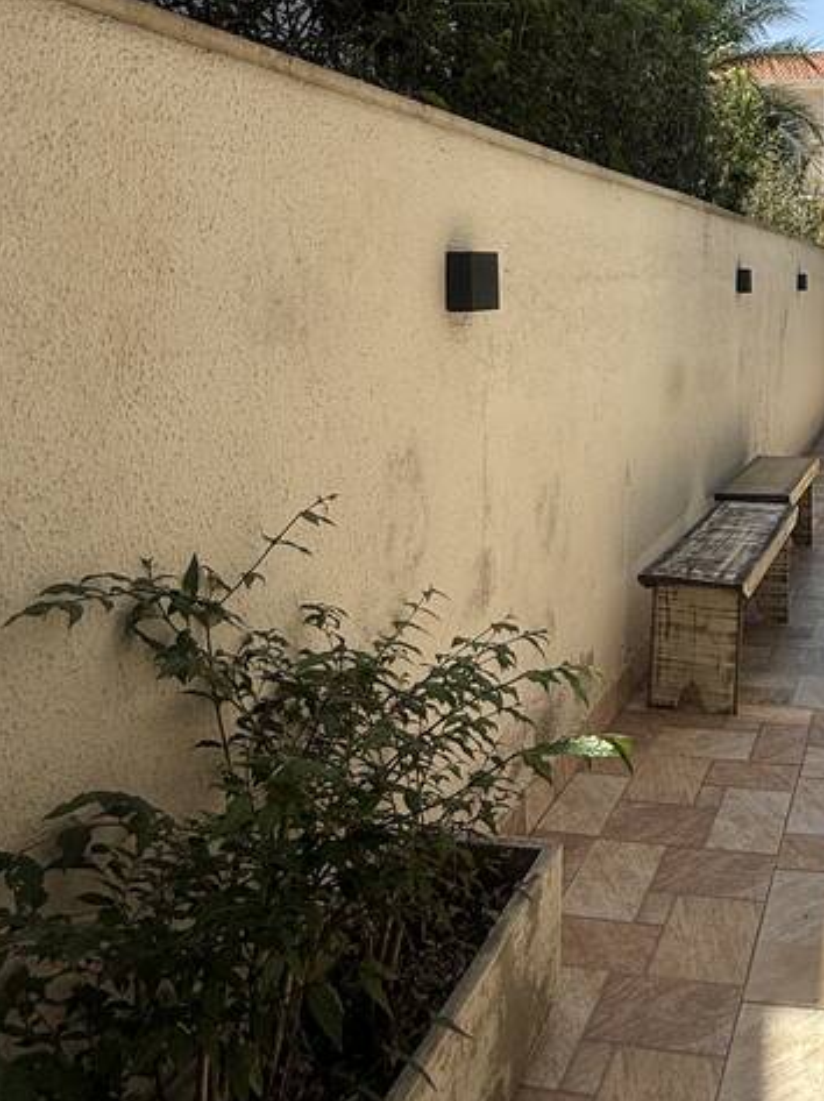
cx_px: 782
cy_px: 319
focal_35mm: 32
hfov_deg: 39.9
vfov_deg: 55.0
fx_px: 1017
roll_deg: -1.4
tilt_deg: -0.6
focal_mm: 2.22
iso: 50
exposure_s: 1/1656
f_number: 2.2
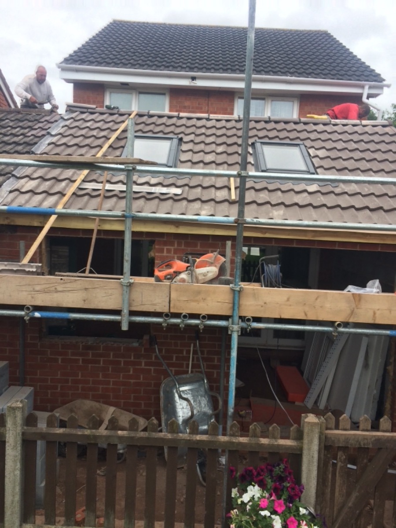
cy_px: 264
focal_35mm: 29
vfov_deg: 61.7
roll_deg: -2.7
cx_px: 198
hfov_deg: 48.2
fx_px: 442
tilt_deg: -10.9
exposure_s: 1/760
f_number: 2.2
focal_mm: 4.15
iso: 32
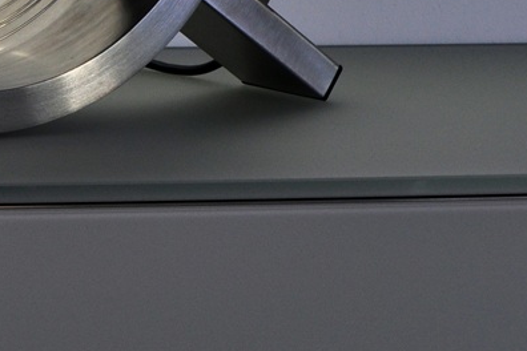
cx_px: 76
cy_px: -206
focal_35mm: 142
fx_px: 2077
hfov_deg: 14.3
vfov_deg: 9.4
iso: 200
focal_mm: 25
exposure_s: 1/40
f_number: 10
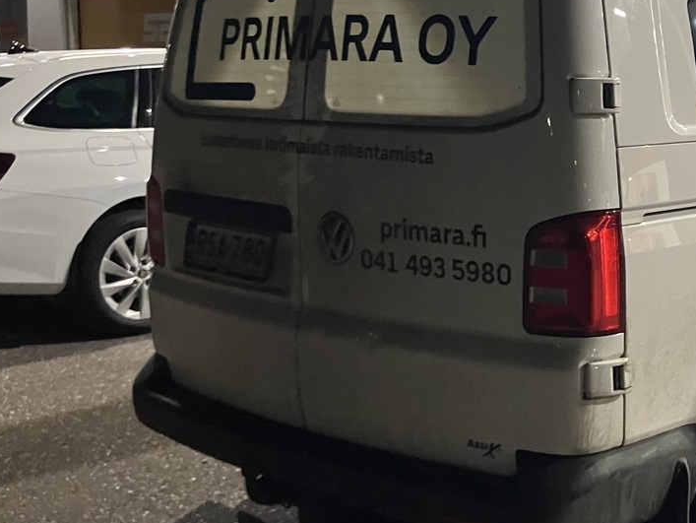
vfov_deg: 25.6
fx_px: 1147
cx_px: 648
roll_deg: -1.0
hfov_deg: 31.9
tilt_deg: -4.8
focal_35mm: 57
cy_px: 219
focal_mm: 3.99
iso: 320
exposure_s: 1/25
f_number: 1.8
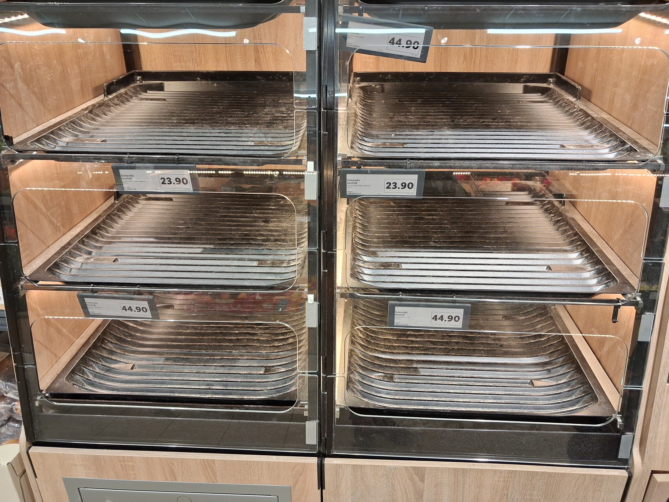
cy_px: 251
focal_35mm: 27
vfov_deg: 51.4
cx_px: 334
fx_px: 522
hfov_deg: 65.3
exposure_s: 1/100
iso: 250
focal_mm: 4
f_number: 1.8
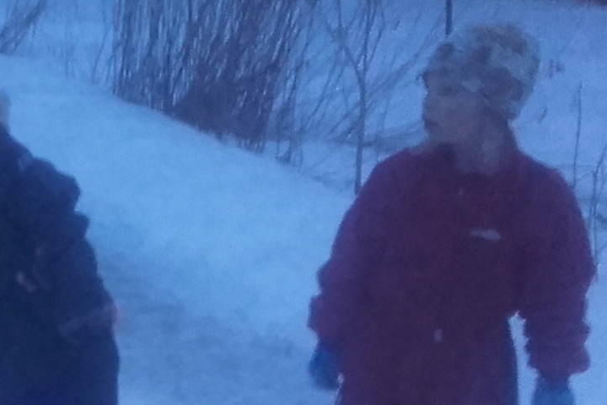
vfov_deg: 11.7
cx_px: -338
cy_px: 393
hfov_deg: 16.0
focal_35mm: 116
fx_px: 1956
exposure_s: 1/8
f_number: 2.2
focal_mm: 3.31
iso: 200
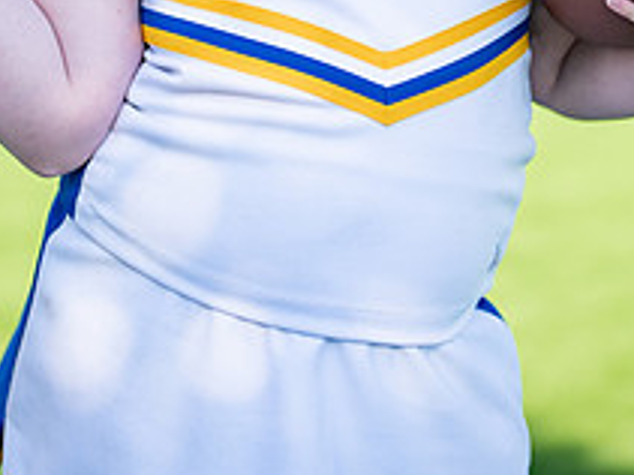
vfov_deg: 9.3
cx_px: 316
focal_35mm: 158
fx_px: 2892
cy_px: -91
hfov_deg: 12.5
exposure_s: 1/3200
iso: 100
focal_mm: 50
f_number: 1.2
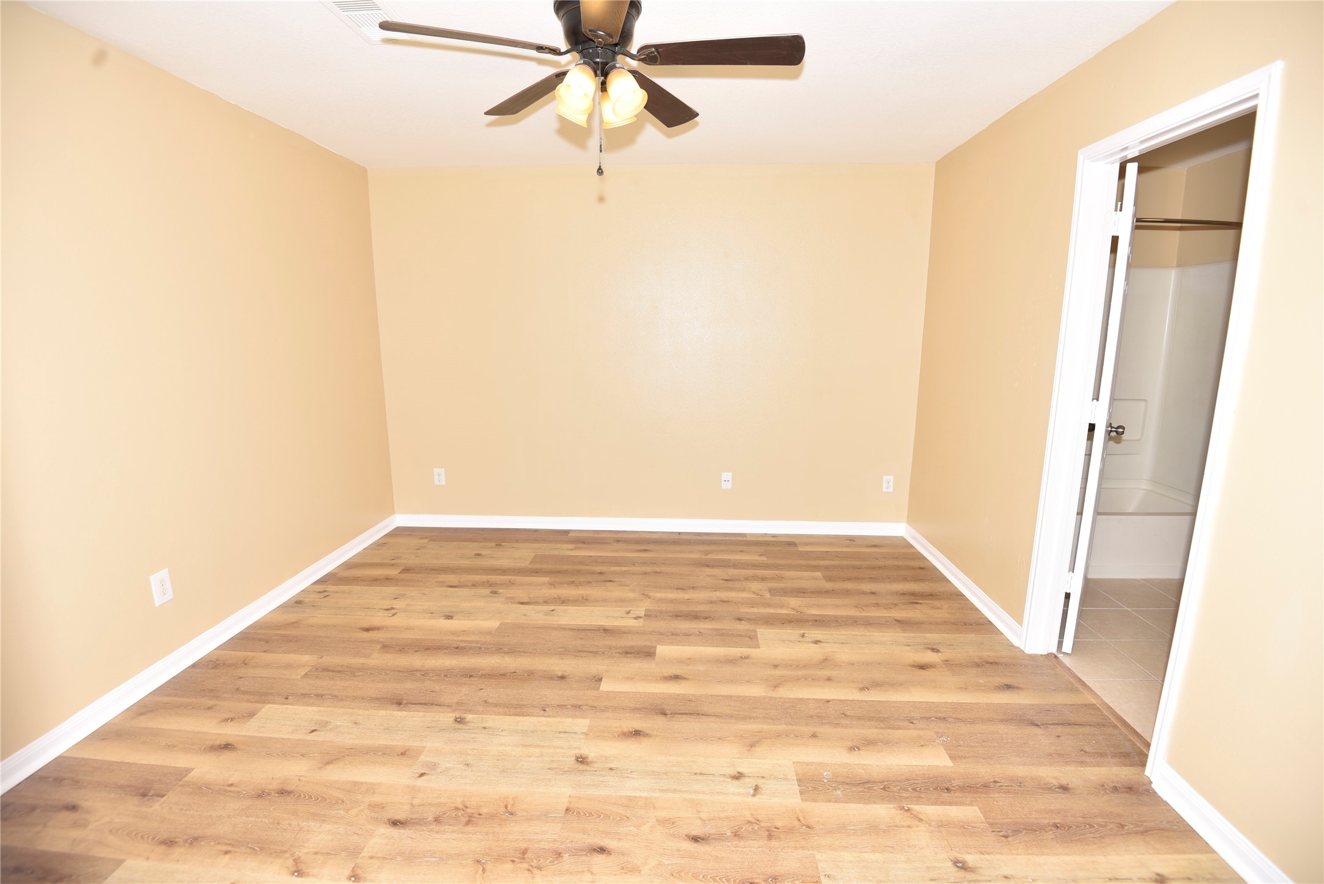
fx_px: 589
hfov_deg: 96.7
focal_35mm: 16
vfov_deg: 73.8
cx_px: 662
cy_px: 442
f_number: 4
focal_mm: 16
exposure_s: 1/60
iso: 100
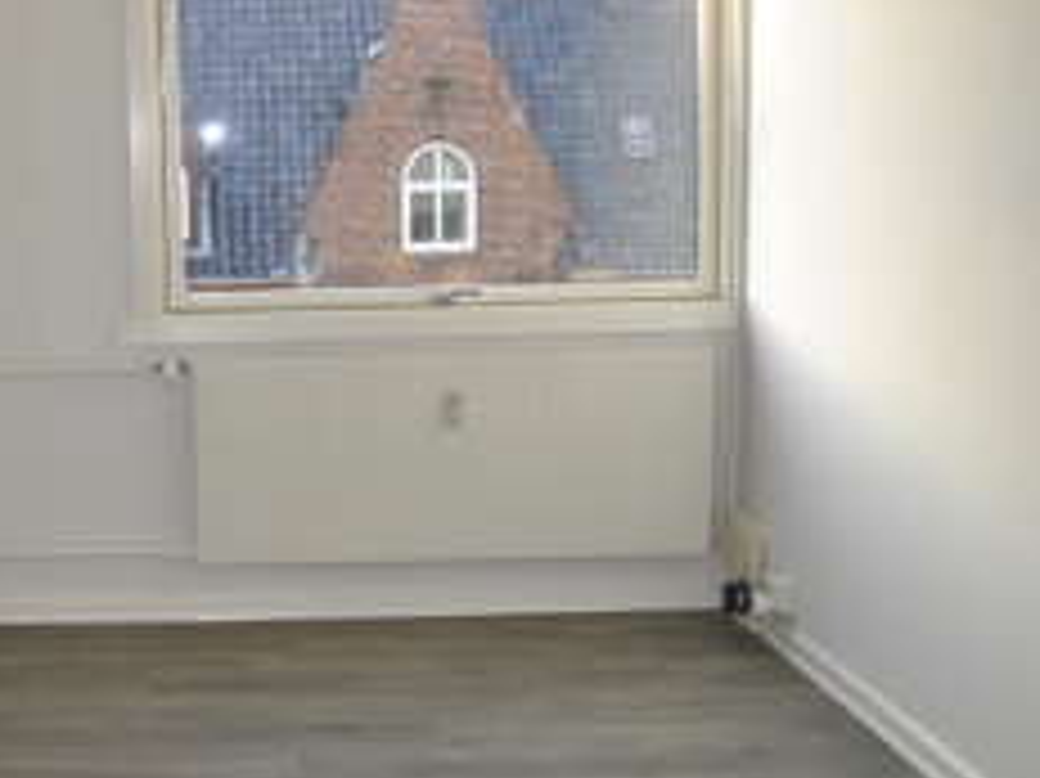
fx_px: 1411
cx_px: 131
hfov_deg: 38.1
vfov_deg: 30.8
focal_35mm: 47
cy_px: 328
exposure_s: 1/80
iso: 200
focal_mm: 18
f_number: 4.5
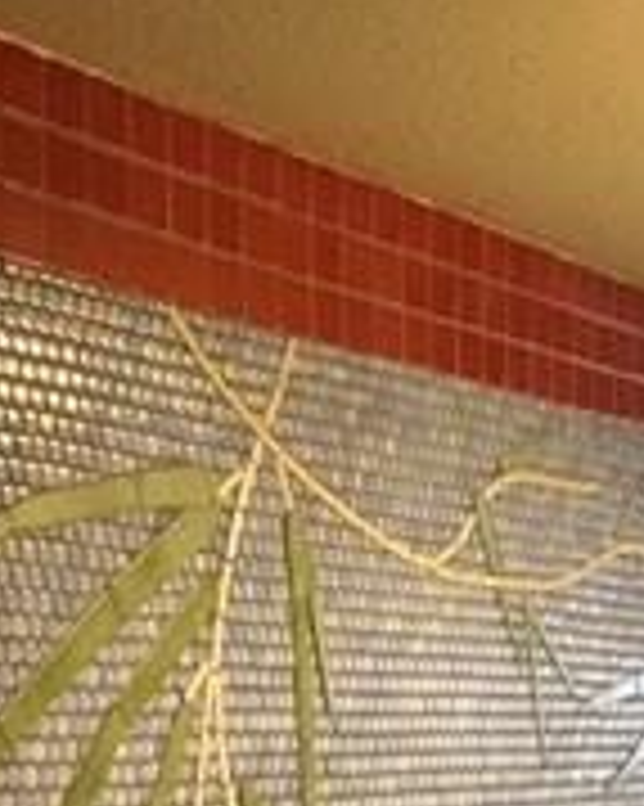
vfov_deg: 18.2
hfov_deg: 15.0
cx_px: 617
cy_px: 914
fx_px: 2408
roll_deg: -0.1
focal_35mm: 101
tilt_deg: -3.4
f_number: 2.2
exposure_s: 1/15
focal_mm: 4.15
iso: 50
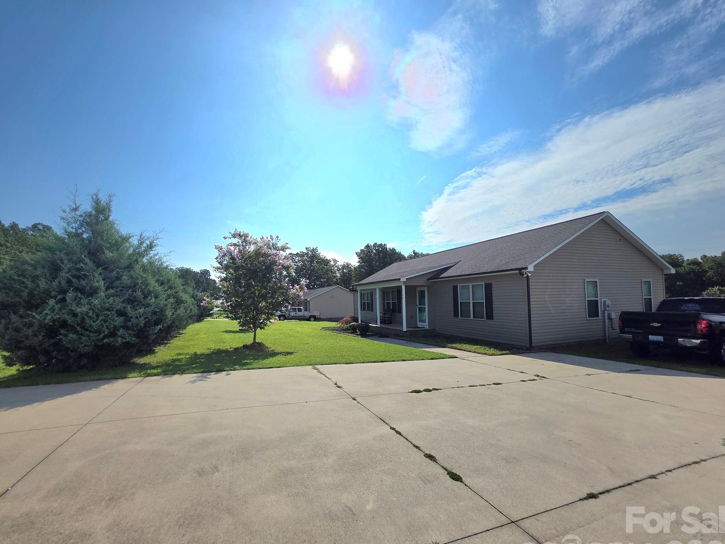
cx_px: 357
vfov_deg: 85.6
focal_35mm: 14
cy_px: 288
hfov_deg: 102.1
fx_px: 293
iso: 40
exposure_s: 1/10000
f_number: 1.9
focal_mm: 2.2
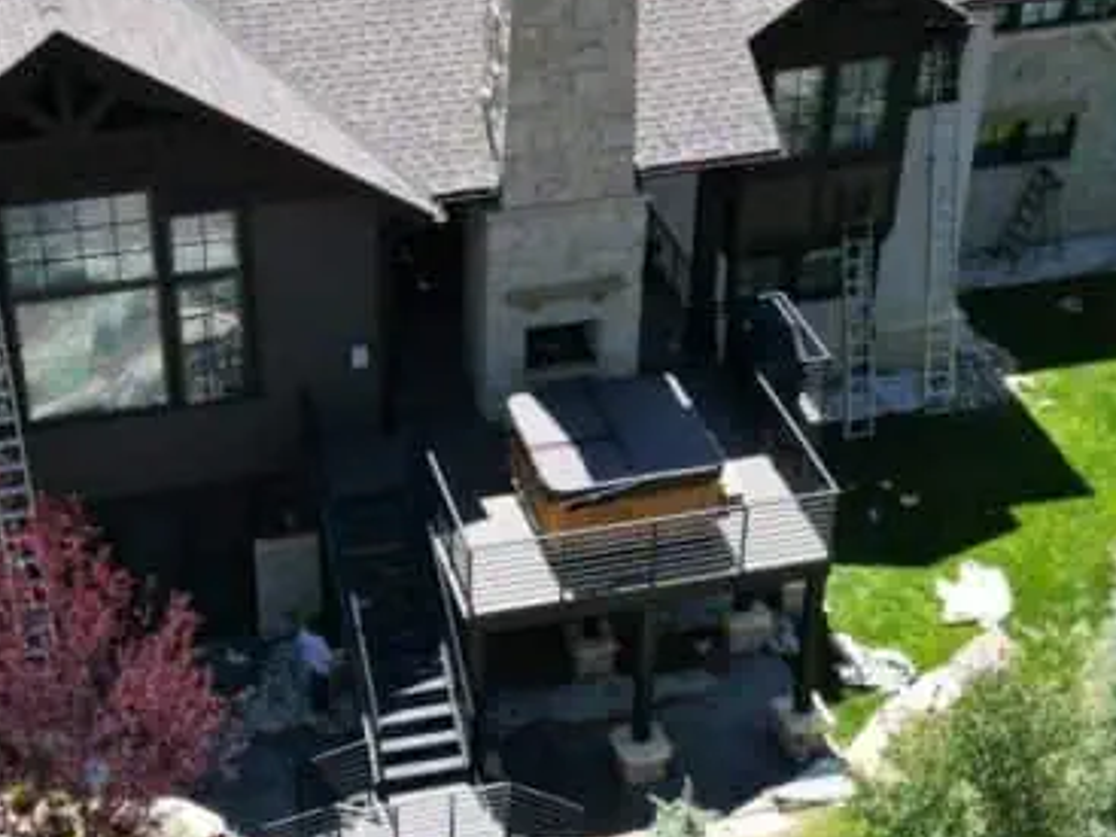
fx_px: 2159
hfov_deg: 28.9
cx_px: 462
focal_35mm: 67
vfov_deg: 21.9
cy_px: 466
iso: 140
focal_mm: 6.72
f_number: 1.7
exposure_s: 1/1500
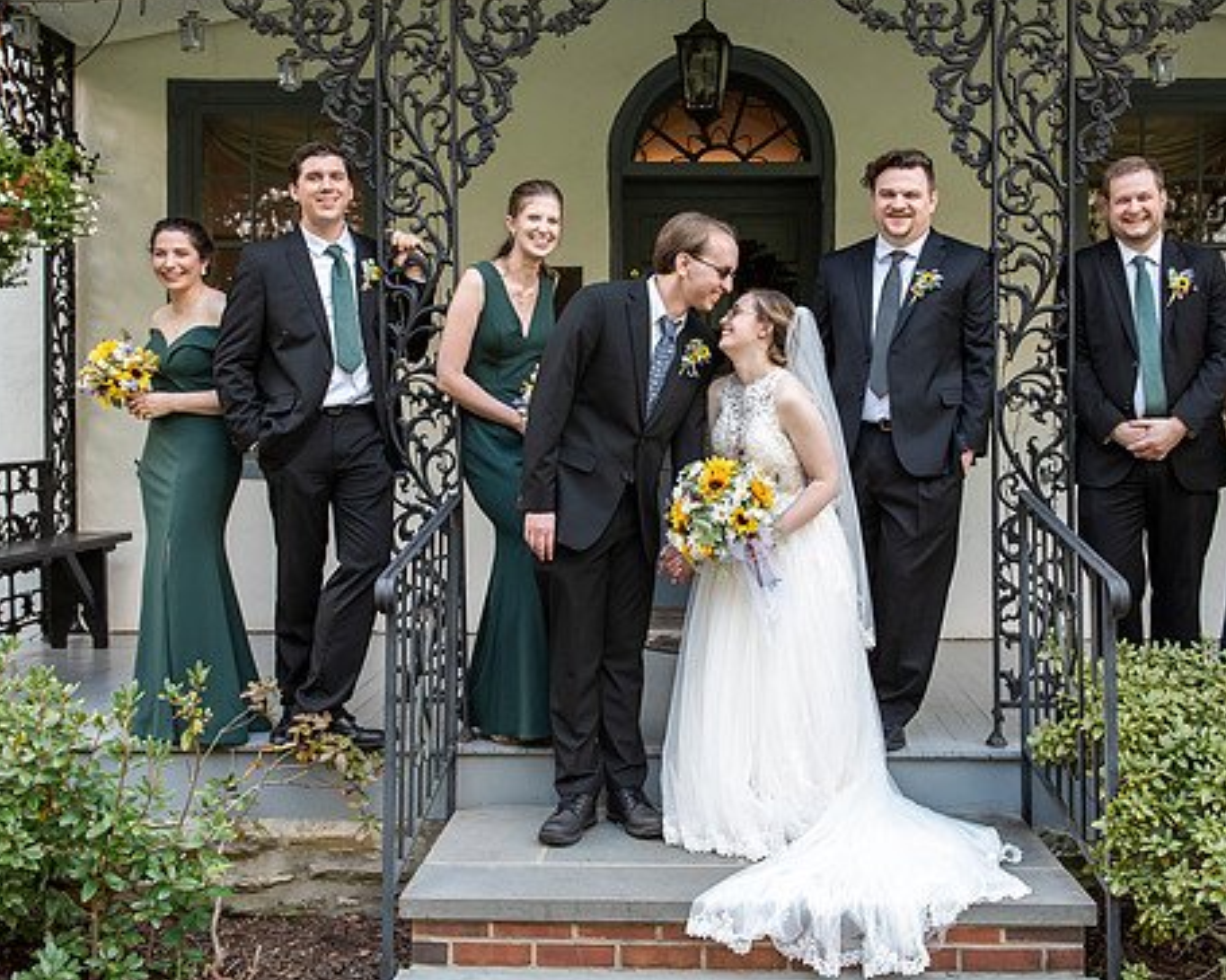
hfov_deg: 44.8
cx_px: 658
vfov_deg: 36.5
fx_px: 1488
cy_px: 448
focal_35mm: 41
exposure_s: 1/200
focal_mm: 31
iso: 640
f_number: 5.6
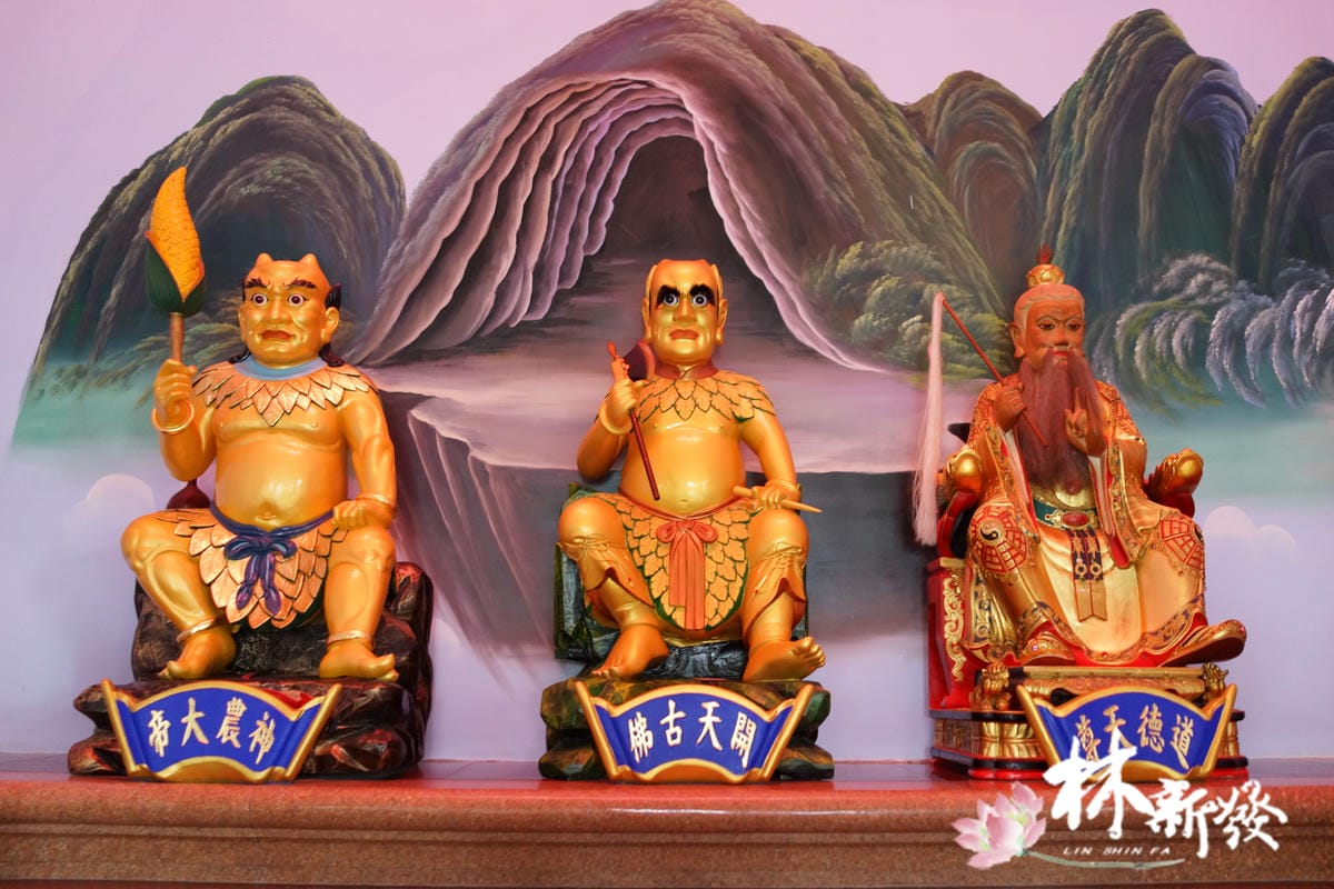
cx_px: 667
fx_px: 1297
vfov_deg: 37.9
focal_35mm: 35
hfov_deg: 54.4
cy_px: 444
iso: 2000
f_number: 2
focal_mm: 35
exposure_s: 1/30
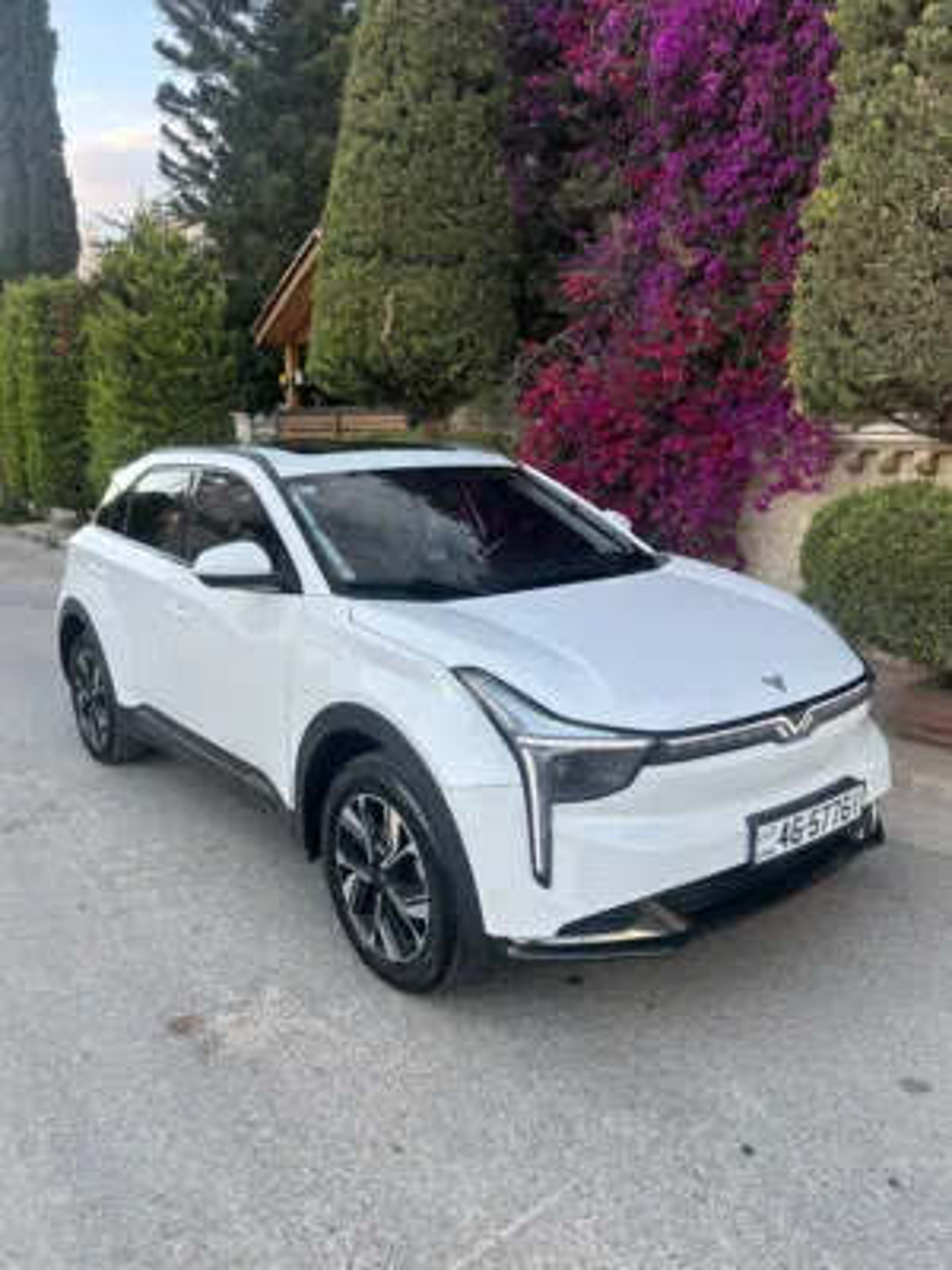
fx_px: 953
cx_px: 476
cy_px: 635
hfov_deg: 53.1
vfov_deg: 67.3
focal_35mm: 26
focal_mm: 5.7
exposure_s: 1/121
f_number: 1.5
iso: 80
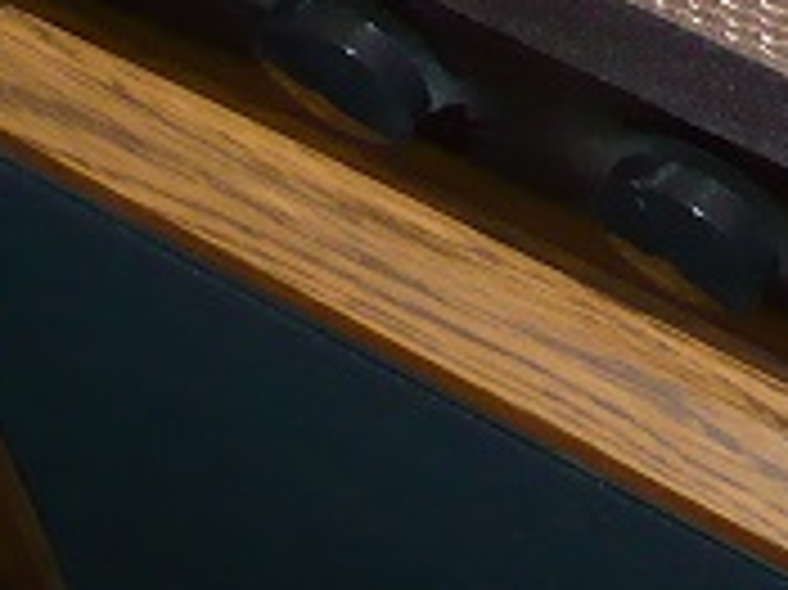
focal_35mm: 140
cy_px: -417
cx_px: 720
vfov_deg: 10.1
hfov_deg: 14.0
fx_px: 3185
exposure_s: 1/30
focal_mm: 5.8
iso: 200
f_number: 2.8
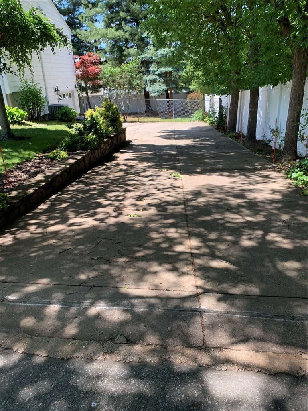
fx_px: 308
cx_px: 154
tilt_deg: -19.3
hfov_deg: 53.1
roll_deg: +1.5
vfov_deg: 67.3
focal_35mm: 26
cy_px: 206
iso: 25
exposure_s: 1/363
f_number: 1.8
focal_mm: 4.25
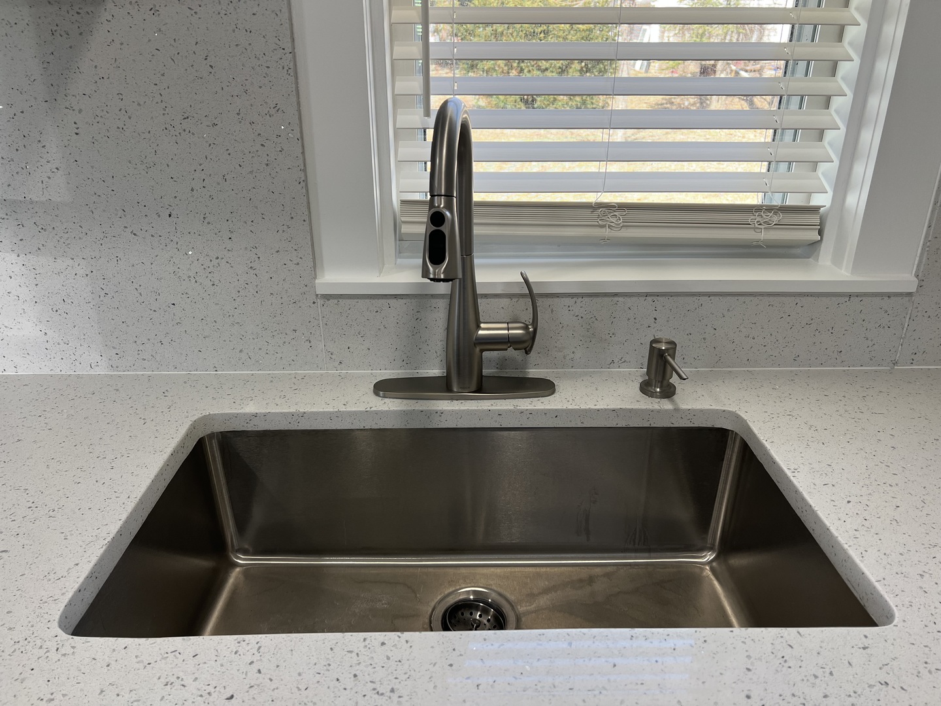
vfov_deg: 53.1
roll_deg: +0.2
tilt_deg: -24.1
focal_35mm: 26
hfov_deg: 67.3
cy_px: 353
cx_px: 470
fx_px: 707
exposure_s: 1/155
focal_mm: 5.7
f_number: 1.5
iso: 64
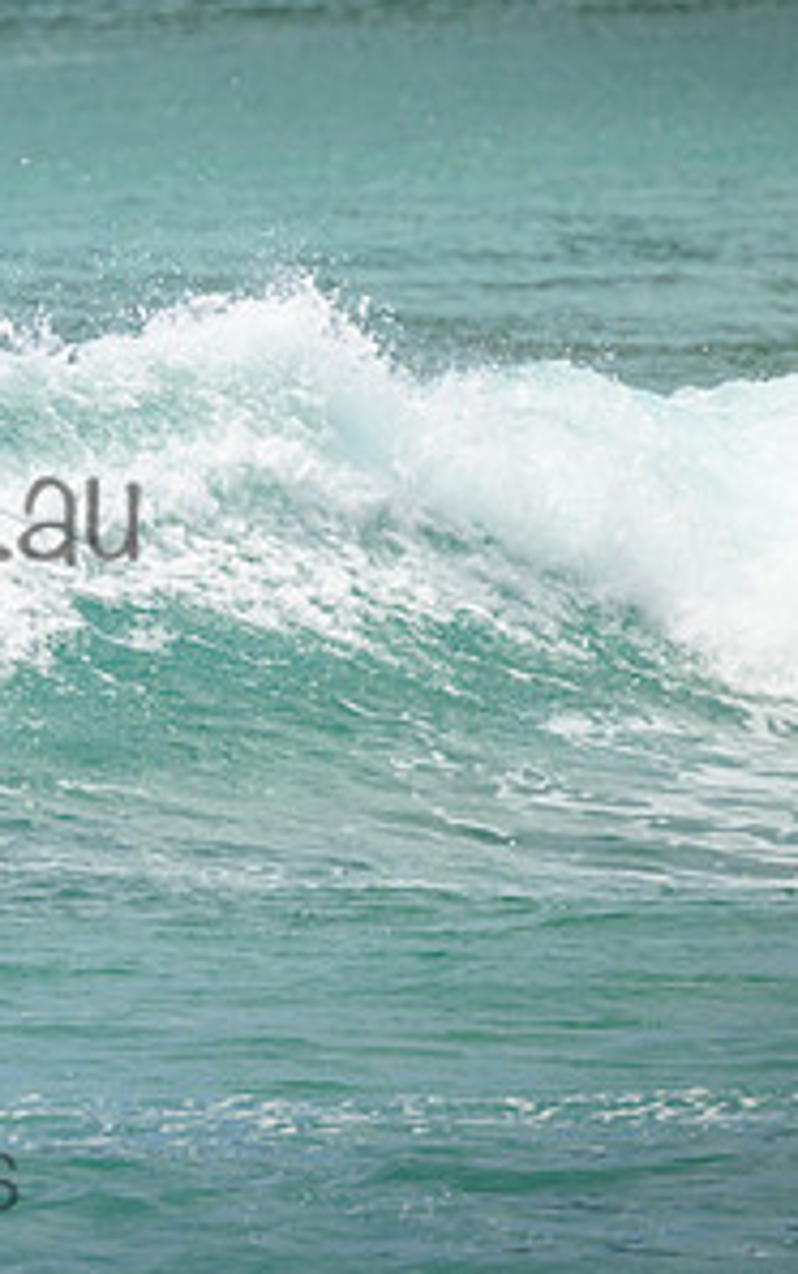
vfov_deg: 1.3
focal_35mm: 1590
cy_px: 461
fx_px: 55247
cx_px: -313
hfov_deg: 0.8
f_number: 11
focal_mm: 800
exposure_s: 1/2000
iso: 1000
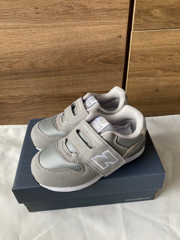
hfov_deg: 49.7
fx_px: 194
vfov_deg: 63.4
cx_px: 90
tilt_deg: -40.7
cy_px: 120
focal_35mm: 28
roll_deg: +3.5
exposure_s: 1/63
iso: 80
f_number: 1.8
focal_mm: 3.99
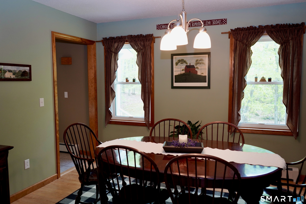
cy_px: 102
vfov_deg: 45.0
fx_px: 246
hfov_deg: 63.7
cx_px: 153
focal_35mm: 29
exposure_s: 1/160
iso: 1600
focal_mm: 29
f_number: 4
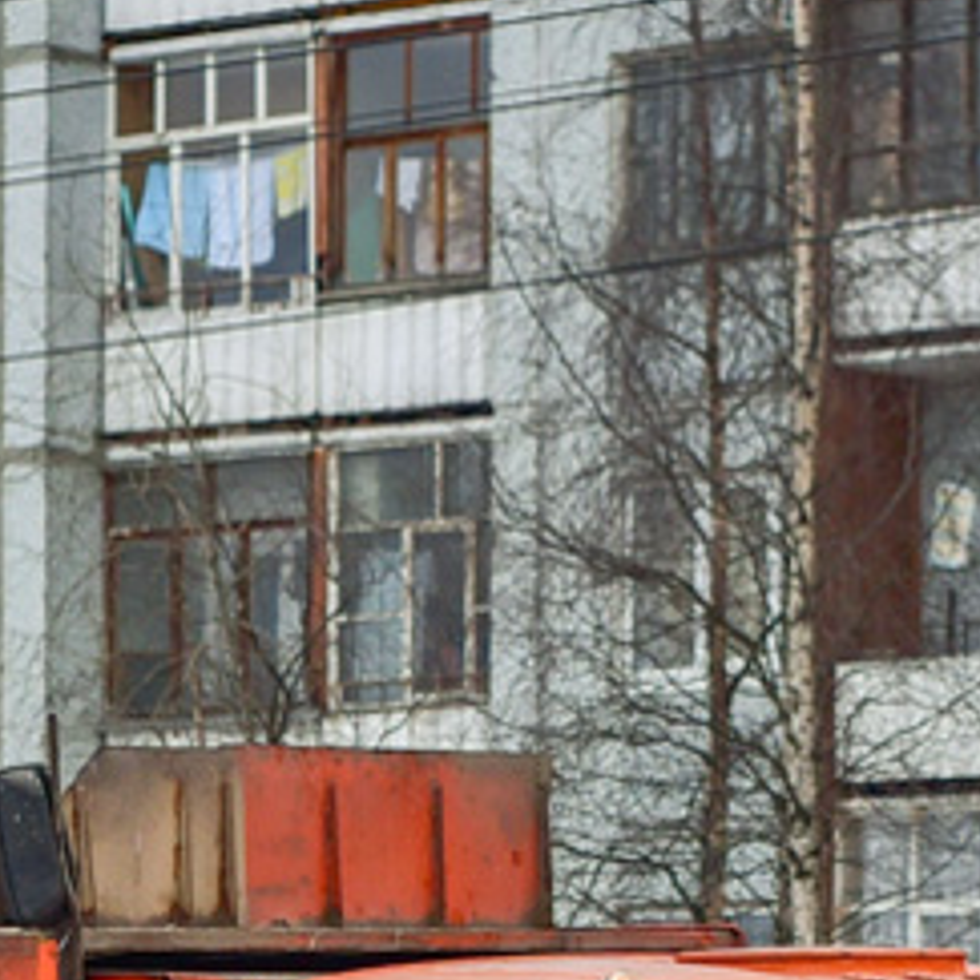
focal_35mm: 210
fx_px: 6726
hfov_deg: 8.3
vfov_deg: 8.3
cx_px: 153
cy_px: 1004
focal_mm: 50
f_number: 4
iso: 400
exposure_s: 1/2000
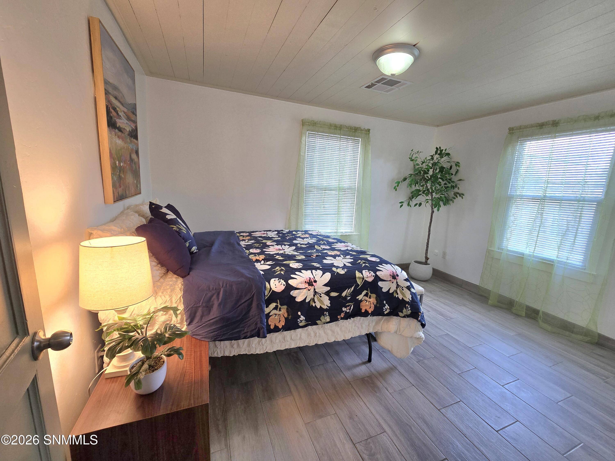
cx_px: 308
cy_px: 230
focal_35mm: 13
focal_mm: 2.2
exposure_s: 1/60.2
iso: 80
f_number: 2.2
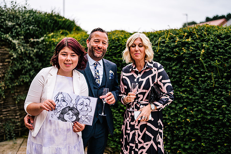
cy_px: 77
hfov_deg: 53.8
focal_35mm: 36
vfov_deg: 37.4
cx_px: 116
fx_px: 228
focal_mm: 35
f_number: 1.4
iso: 100
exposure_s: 1/2000
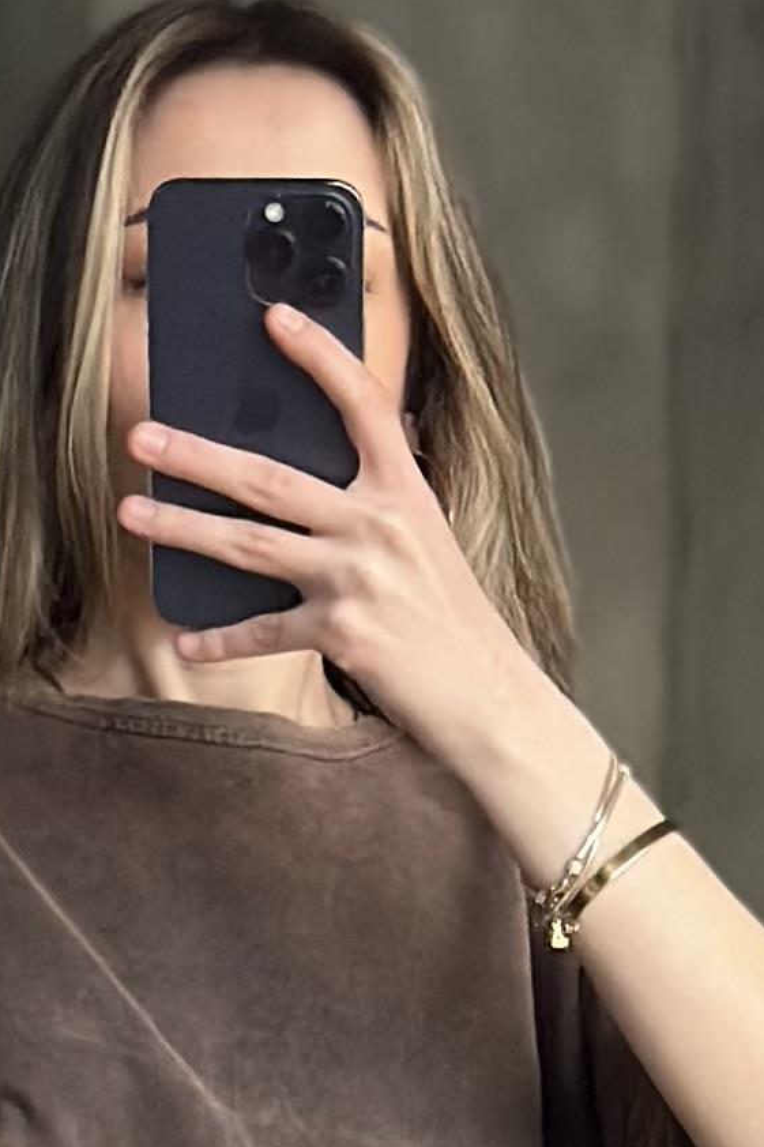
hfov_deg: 5.7
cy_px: 1936
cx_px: 193
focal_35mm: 239
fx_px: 7611
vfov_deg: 8.4
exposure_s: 1/40
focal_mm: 6.86
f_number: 1.78
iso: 400
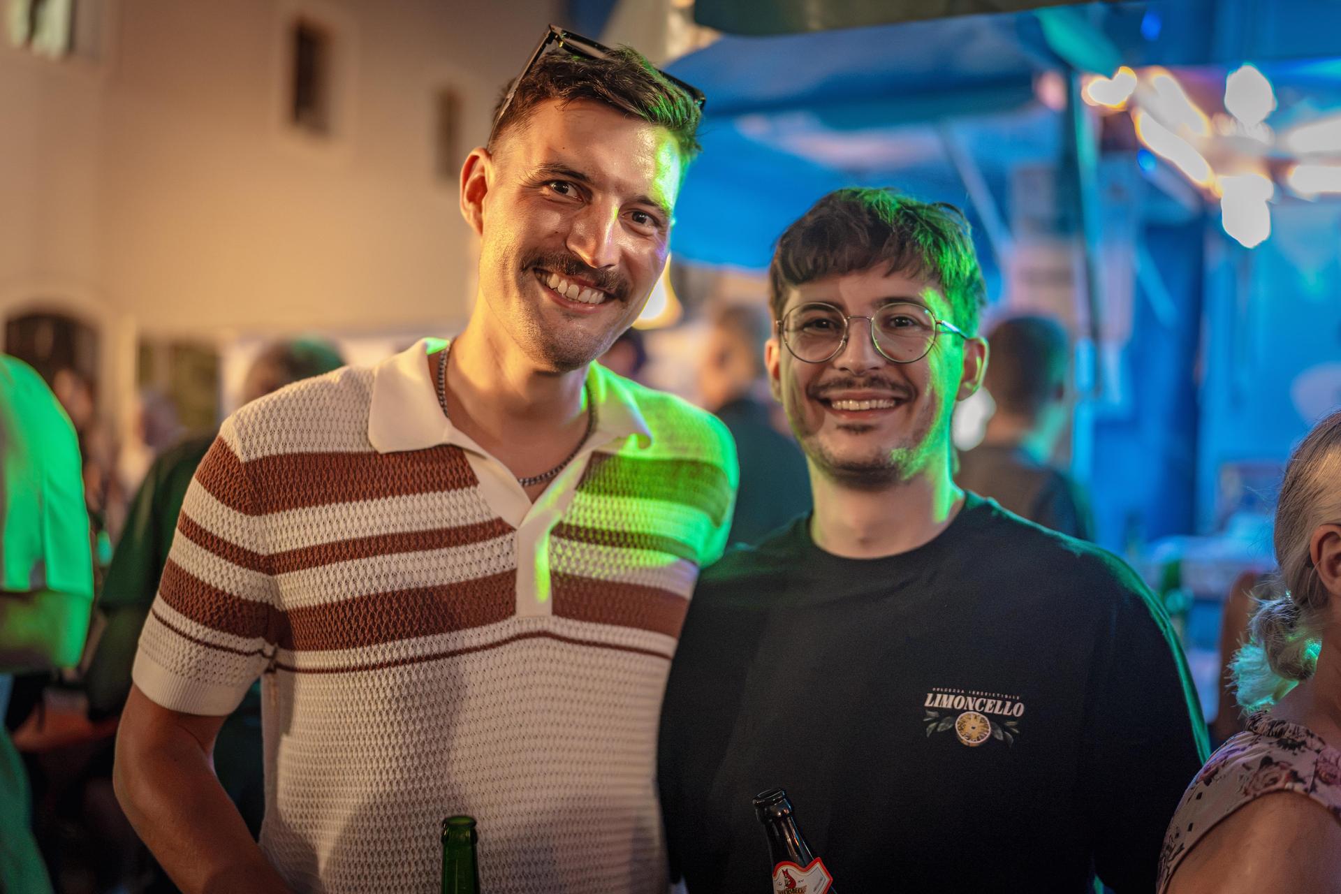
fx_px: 1304
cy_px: 447
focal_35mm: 35
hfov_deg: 54.4
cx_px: 670
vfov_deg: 37.9
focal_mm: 35
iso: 3200
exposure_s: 1/160
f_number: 1.2
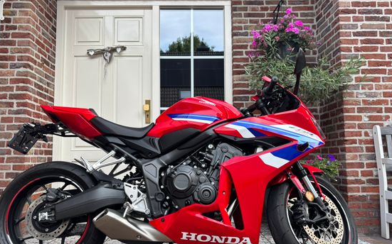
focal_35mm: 32
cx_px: 189
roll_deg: +0.2
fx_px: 342
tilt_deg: +5.2
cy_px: 125
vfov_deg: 39.4
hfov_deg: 59.7
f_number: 1.6
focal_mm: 5.96
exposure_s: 1/121
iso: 50
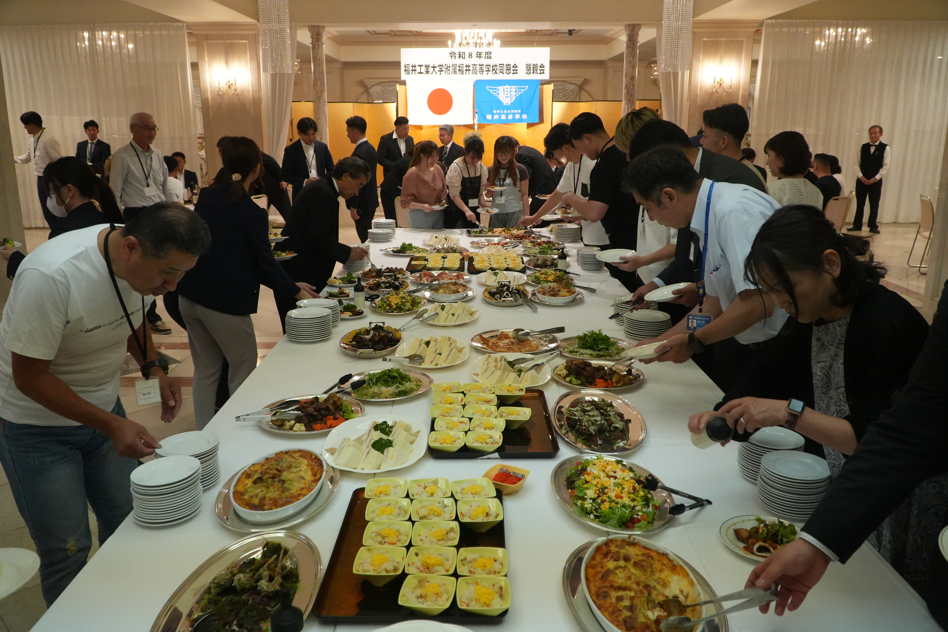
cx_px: 474
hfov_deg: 67.4
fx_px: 711
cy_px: 316
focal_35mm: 27
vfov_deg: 47.9
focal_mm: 18
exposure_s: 1/160
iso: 4000
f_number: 4
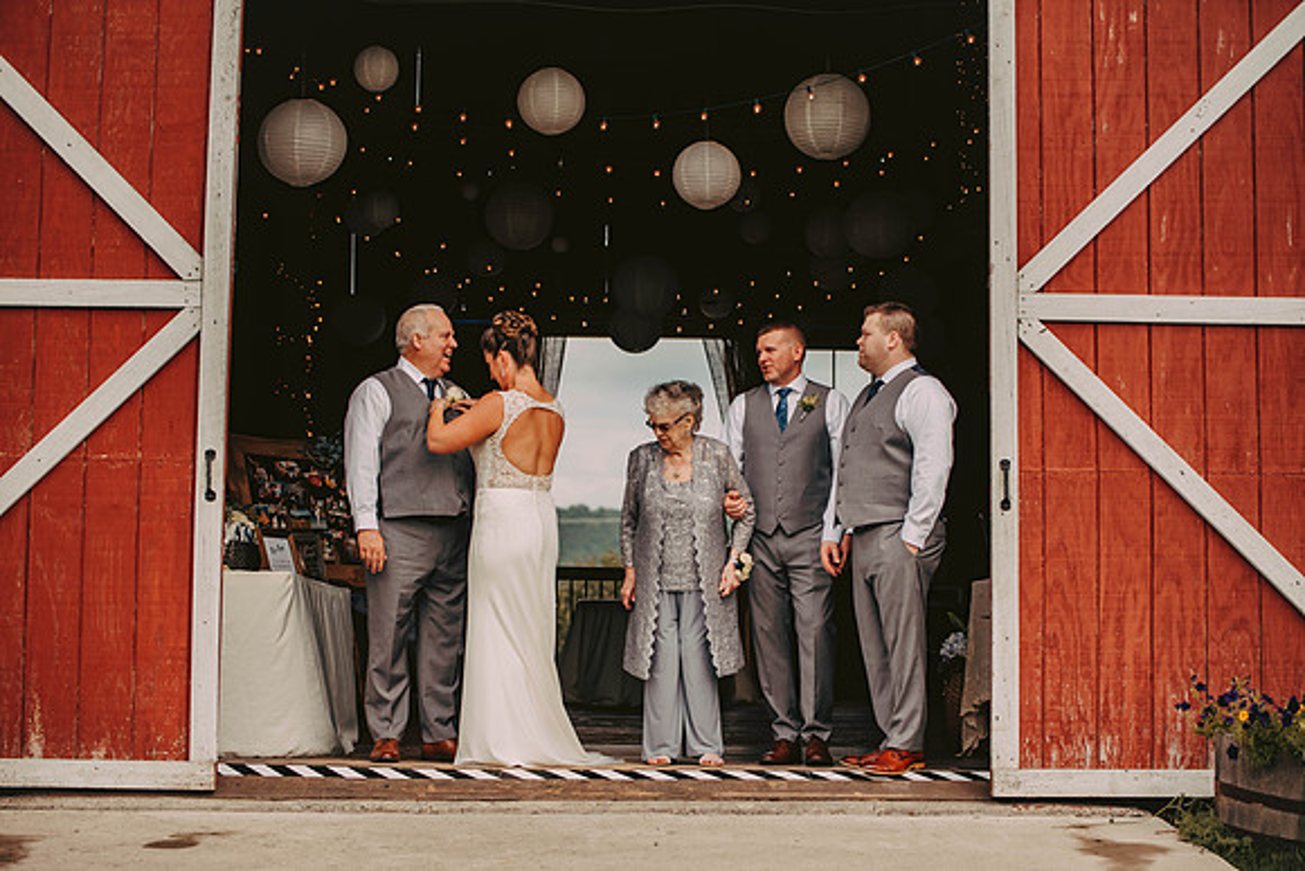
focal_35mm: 70
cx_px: 652
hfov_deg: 28.8
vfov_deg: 19.5
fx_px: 2538
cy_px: 436
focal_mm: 70
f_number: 2.8
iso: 200
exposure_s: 1/2500
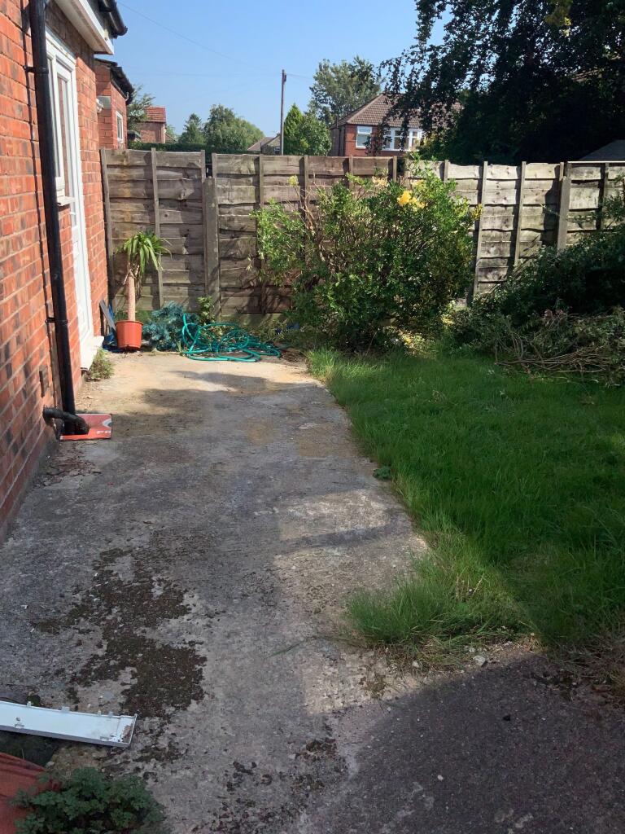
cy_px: 417
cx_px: 312
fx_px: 698
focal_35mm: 29
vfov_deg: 61.7
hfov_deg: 48.2
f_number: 1.8
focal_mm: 3
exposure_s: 1/3322
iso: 16
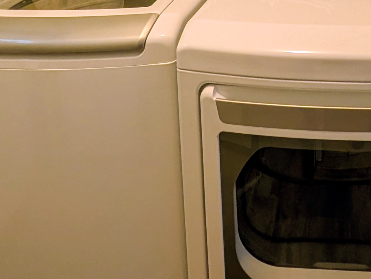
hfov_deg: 44.6
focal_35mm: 38
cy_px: -118
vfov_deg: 28.1
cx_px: 332
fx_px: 408
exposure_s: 1/24
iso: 182
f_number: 1.95
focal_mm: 2.23
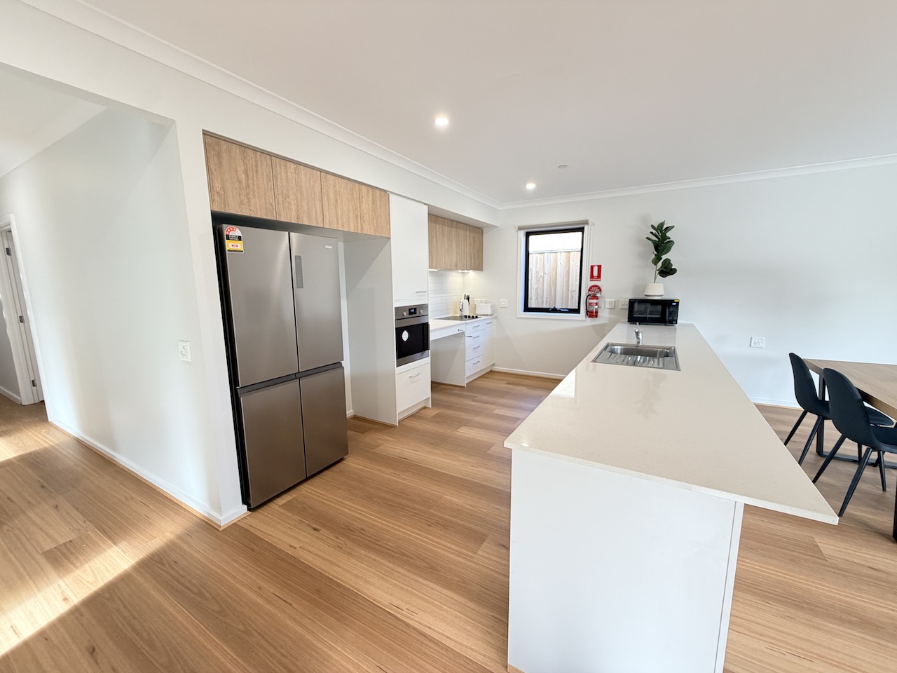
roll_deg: +1.8
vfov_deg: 85.7
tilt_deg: -7.9
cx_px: 448
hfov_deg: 102.1
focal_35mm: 14
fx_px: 363
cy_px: 336
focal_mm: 2.22
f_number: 2.2
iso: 160
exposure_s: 1/50
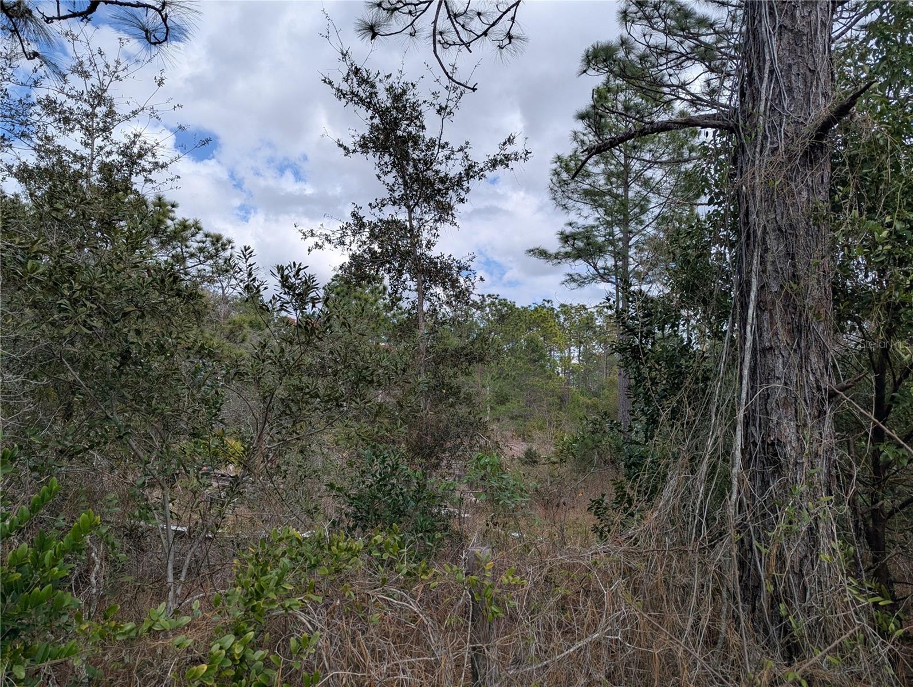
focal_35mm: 24
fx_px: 634
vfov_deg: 56.9
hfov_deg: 71.5
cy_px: 344
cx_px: 456
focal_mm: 6.81
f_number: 1.85
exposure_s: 1/2309
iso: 46
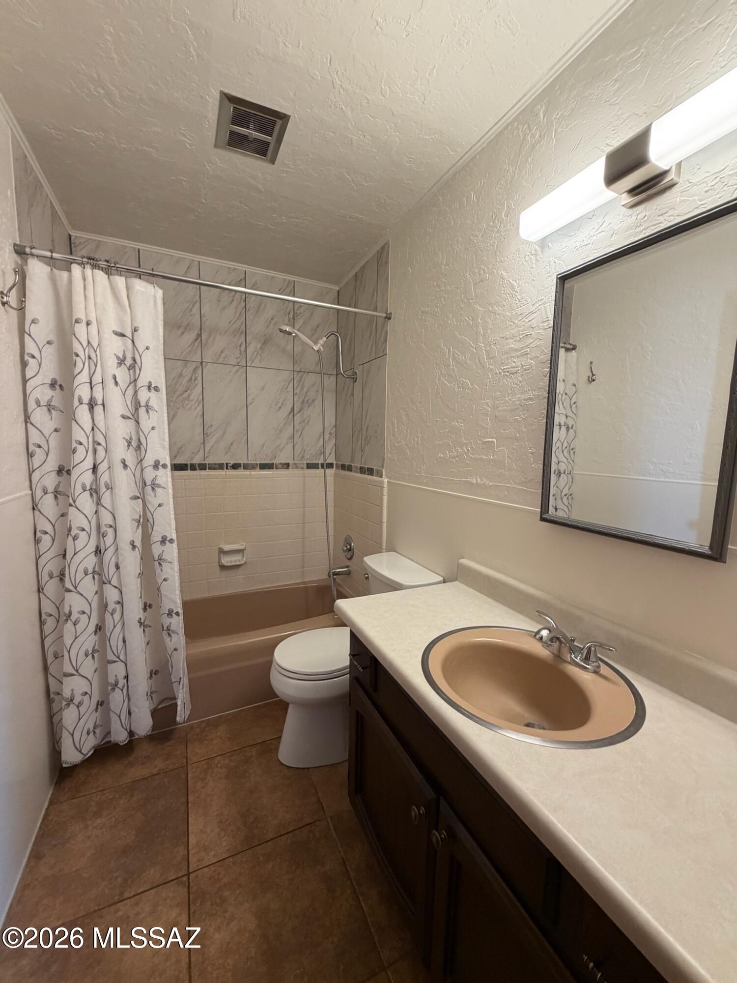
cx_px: 368
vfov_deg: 102.1
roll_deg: -0.2
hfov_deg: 85.7
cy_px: 492
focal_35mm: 14
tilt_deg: -7.4
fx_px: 397
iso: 250
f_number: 2.2
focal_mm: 2.22
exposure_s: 1/60
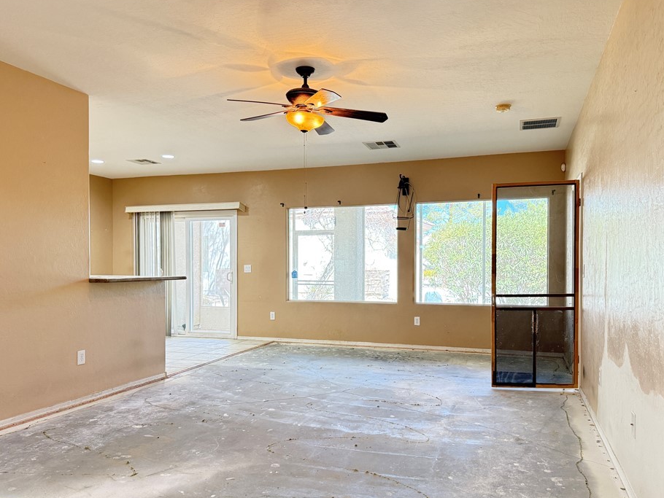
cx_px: 339
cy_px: 271
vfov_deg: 51.3
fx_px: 518
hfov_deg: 65.3
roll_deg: -0.5
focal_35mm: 27
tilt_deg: -1.2
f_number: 1.78
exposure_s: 1/60
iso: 400
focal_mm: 6.76
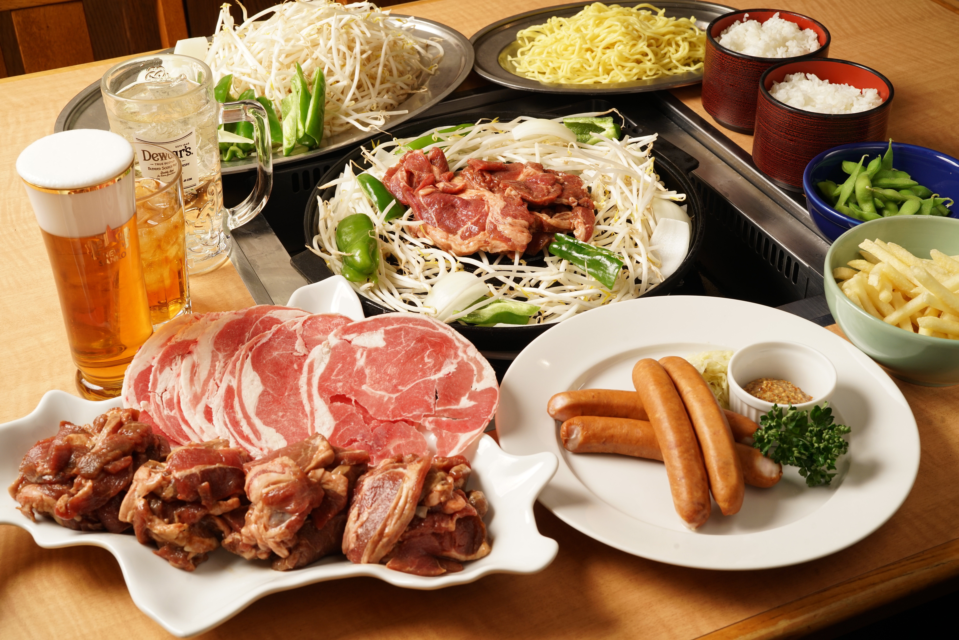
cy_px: 320
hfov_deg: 39.6
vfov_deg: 27.0
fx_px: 1332
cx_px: 480
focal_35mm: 50
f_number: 11
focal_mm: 50
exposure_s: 1/60
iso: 320
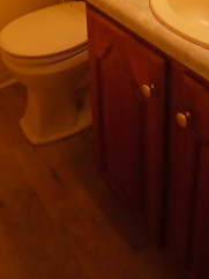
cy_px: -72
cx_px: 85
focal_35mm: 47
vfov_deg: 32.0
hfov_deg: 30.8
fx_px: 378
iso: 80
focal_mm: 1.4
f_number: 2.2
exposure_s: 1/40
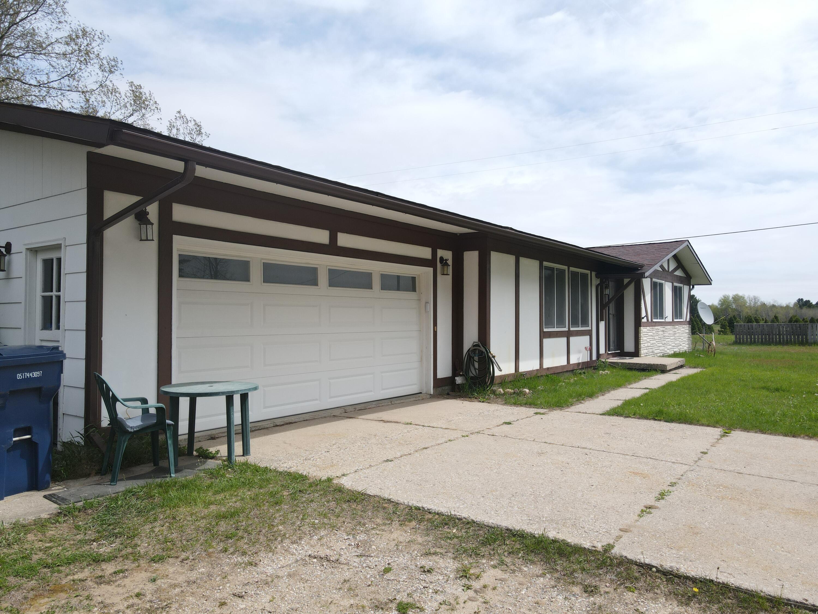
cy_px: 307
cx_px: 409
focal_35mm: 24
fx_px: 567
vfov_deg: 56.8
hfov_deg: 71.6
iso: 100
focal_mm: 4.5
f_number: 2.8
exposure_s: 1/640
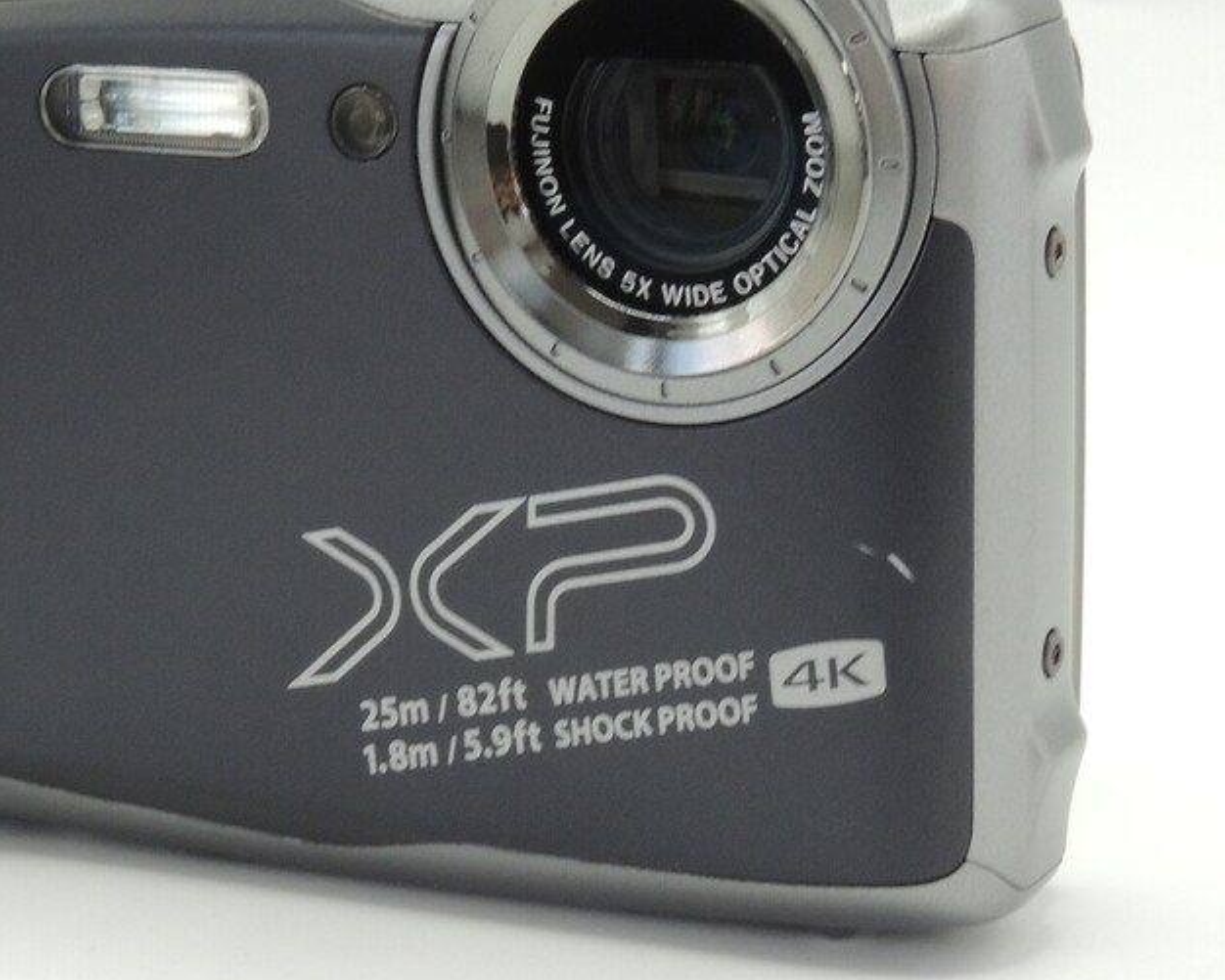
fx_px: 4750
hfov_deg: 14.7
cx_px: 387
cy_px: 440
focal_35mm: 131
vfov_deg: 11.8
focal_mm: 12.4
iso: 400
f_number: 6.8
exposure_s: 1/20
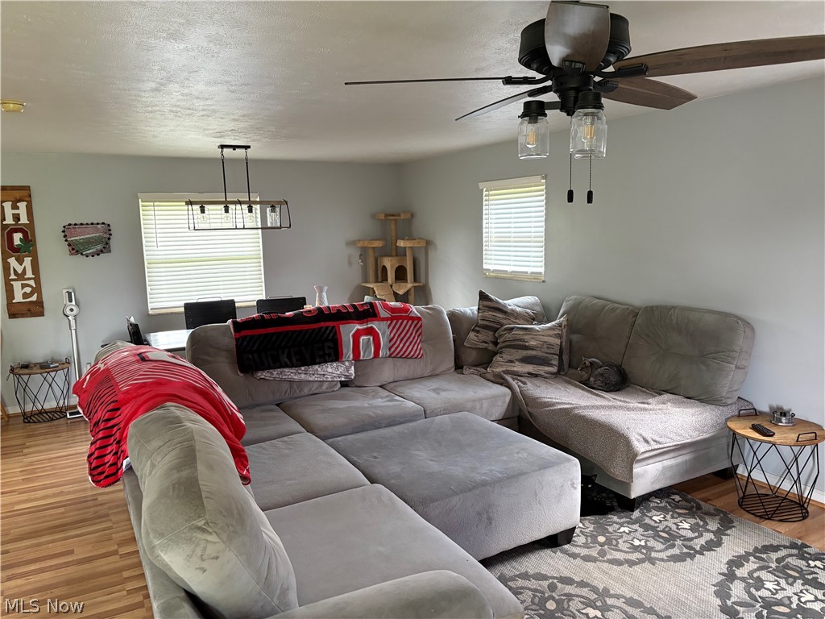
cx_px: 412
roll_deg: +1.5
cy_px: 310
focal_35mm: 26
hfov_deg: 67.3
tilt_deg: -7.9
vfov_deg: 53.1
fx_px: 620
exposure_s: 1/50
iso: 320
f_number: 1.6
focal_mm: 5.96
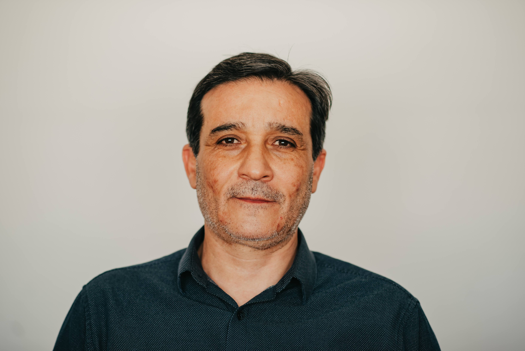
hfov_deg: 23.9
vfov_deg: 16.1
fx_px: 1240
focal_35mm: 85
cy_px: 176
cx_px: 262
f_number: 2.5
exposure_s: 1/250
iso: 200
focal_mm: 85
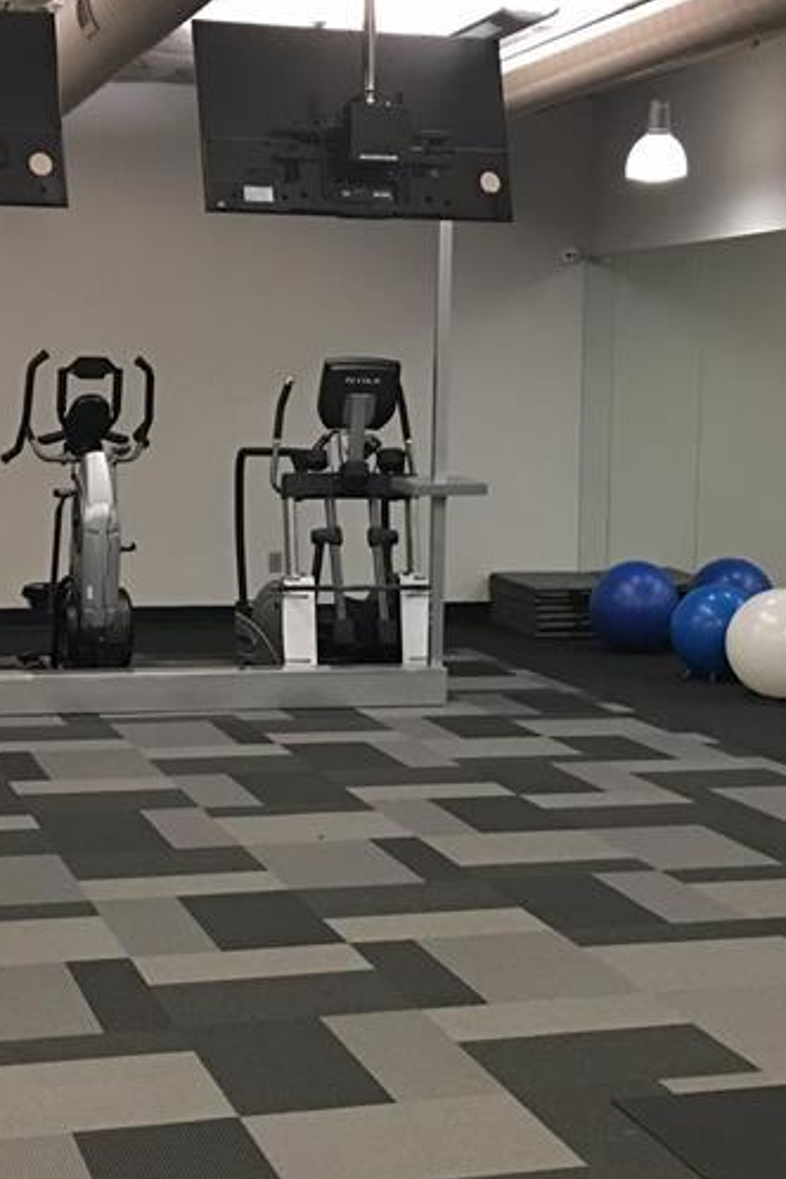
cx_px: 308
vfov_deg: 32.2
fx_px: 2030
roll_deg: -0.7
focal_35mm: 62
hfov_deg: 21.9
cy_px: 746
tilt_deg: -9.2
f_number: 2.2
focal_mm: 4.15
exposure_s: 1/15
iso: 125
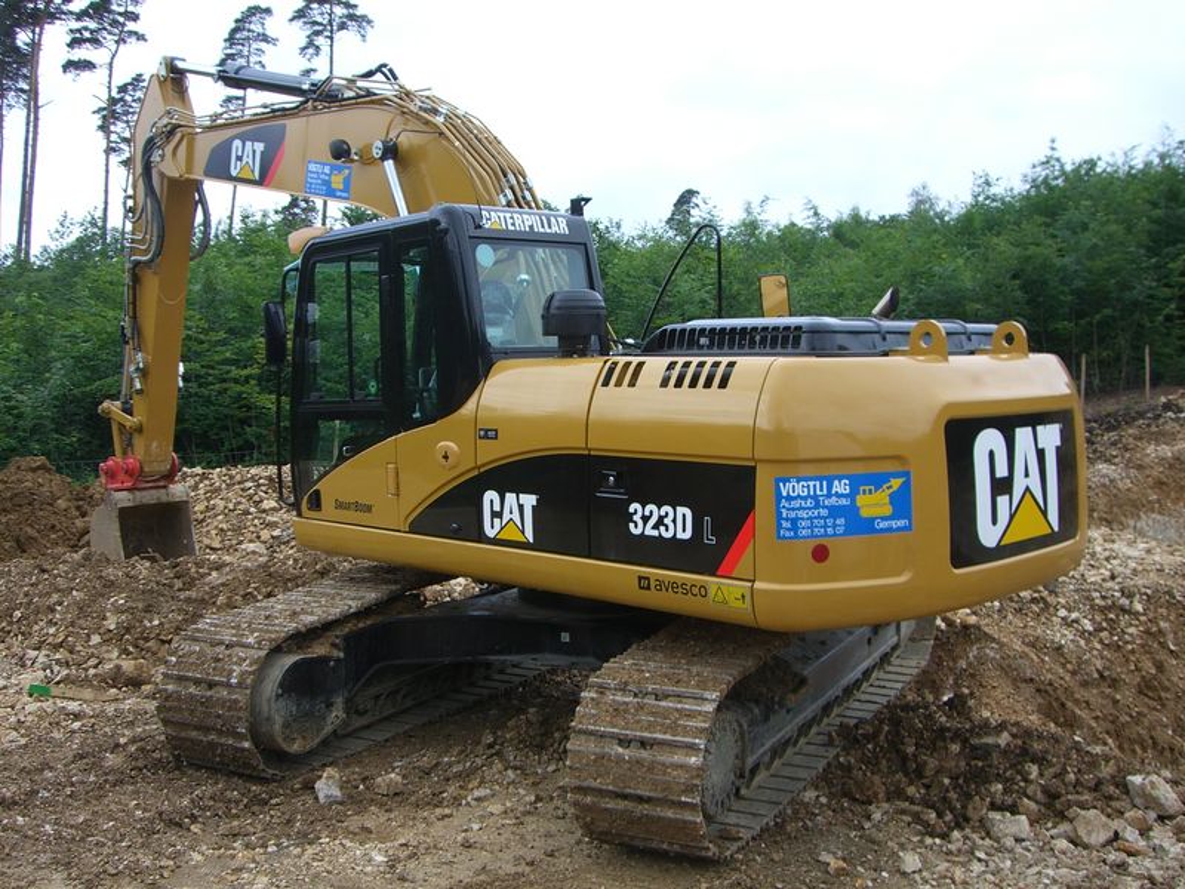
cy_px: 444
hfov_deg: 49.0
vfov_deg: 37.7
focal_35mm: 38
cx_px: 592
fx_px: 1301
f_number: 4.3
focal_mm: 6.2
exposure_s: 1/250
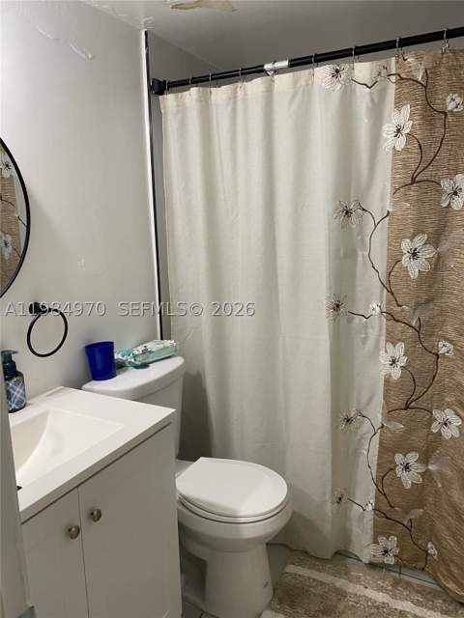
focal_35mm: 26
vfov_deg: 67.3
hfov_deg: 53.1
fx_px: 465
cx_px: 232
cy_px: 309
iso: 125
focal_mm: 4.25
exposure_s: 1/60
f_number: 1.8
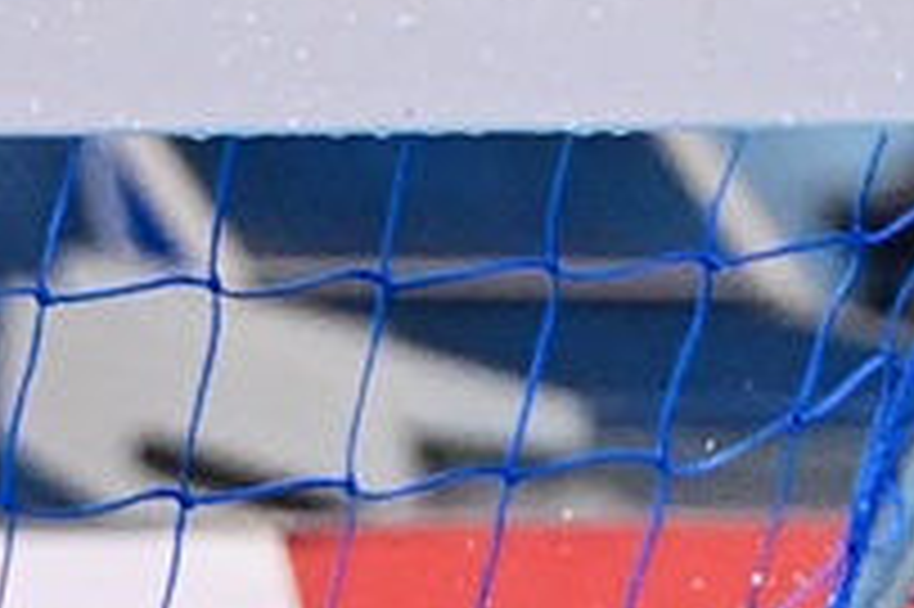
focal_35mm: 964
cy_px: 1182
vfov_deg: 1.4
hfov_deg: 2.1
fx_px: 24454
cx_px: -608
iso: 3200
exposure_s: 1/1000
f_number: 3.2
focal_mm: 200
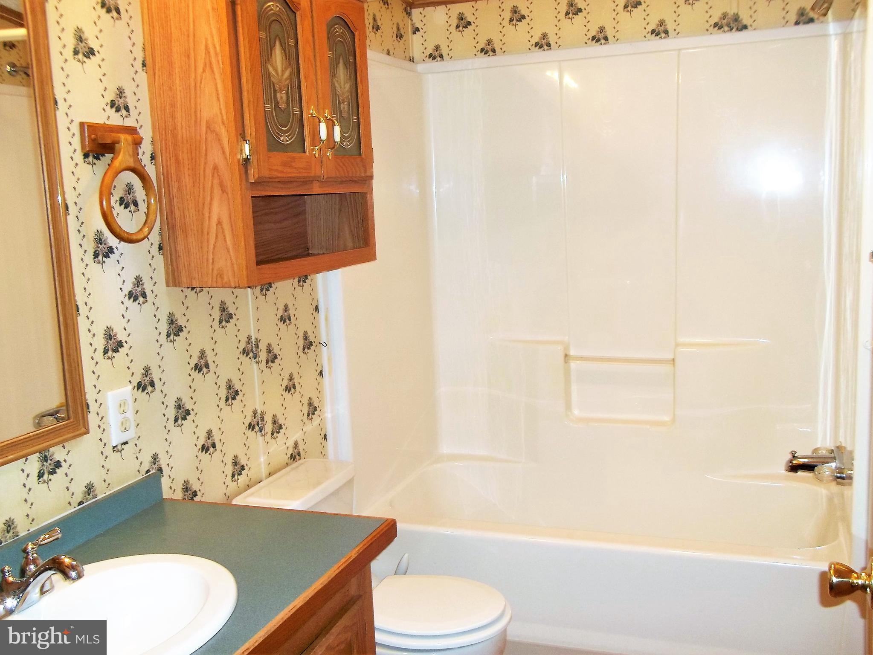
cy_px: 328
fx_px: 807
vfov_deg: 44.2
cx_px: 436
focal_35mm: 32
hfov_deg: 56.8
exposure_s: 1/30
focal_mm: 5.7
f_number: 2.9
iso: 80
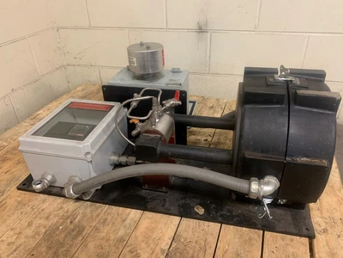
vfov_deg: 53.1
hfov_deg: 67.3
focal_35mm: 26
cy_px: 129
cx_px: 172
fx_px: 258
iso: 320
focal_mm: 4.25
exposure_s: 1/60
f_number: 1.8
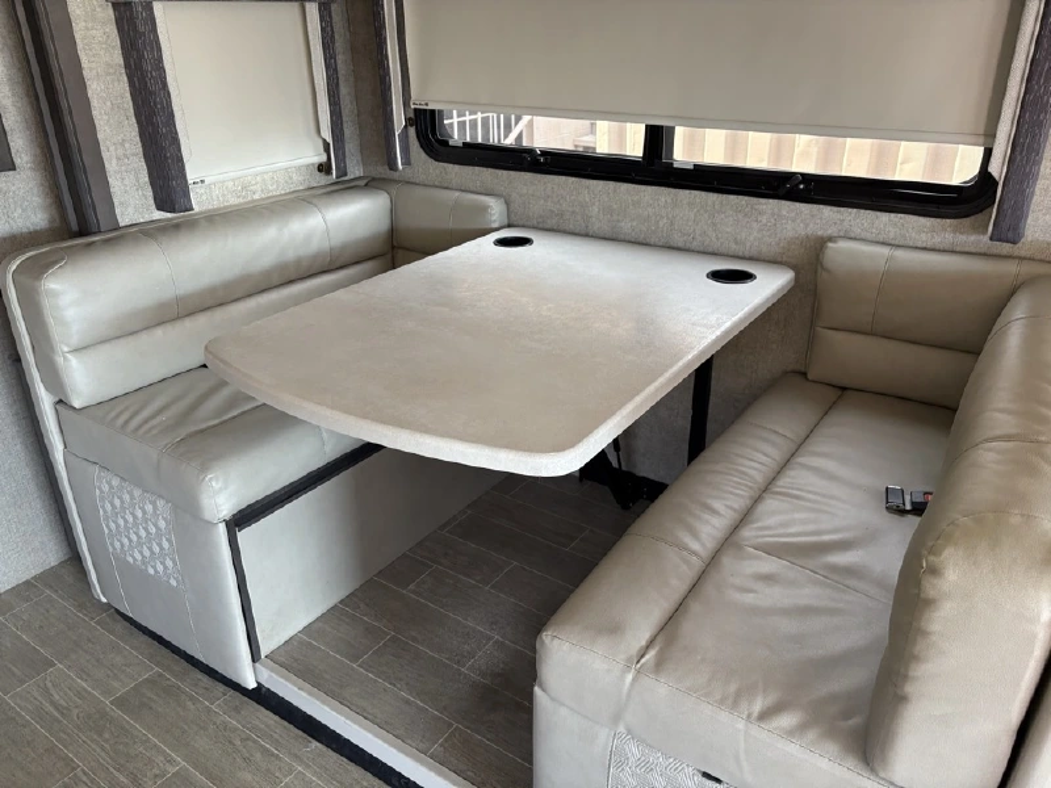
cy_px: 394
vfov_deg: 53.1
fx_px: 789
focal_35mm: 26
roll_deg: +0.2
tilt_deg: -24.2
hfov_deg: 67.3
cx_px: 526
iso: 160
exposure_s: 1/60
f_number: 1.6
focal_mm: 5.96
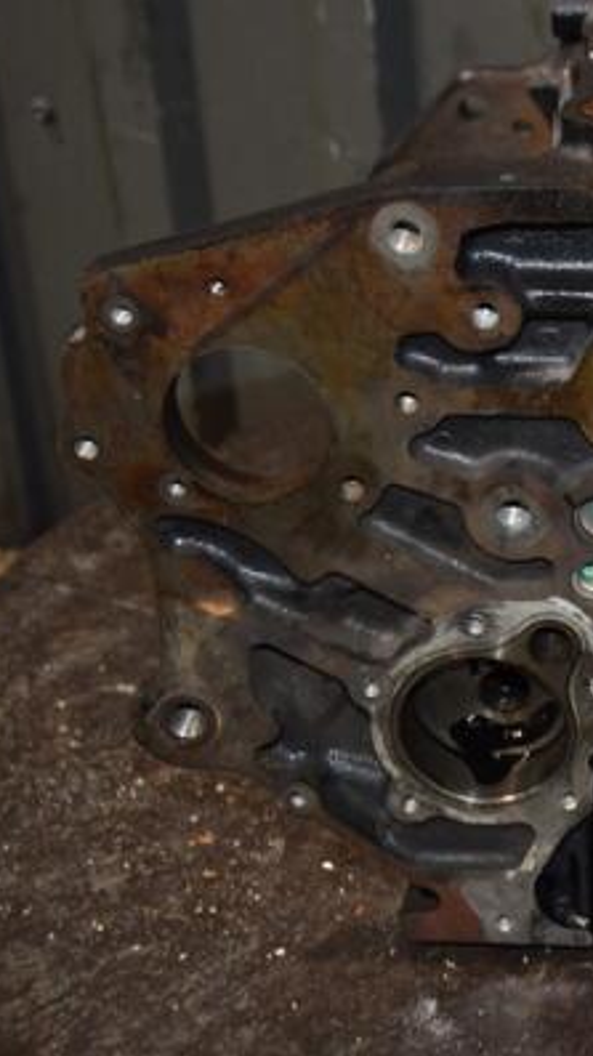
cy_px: 527
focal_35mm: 76
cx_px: 681
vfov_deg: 27.9
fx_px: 2127
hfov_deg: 15.4
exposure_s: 1/60
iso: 800
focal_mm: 32
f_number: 5
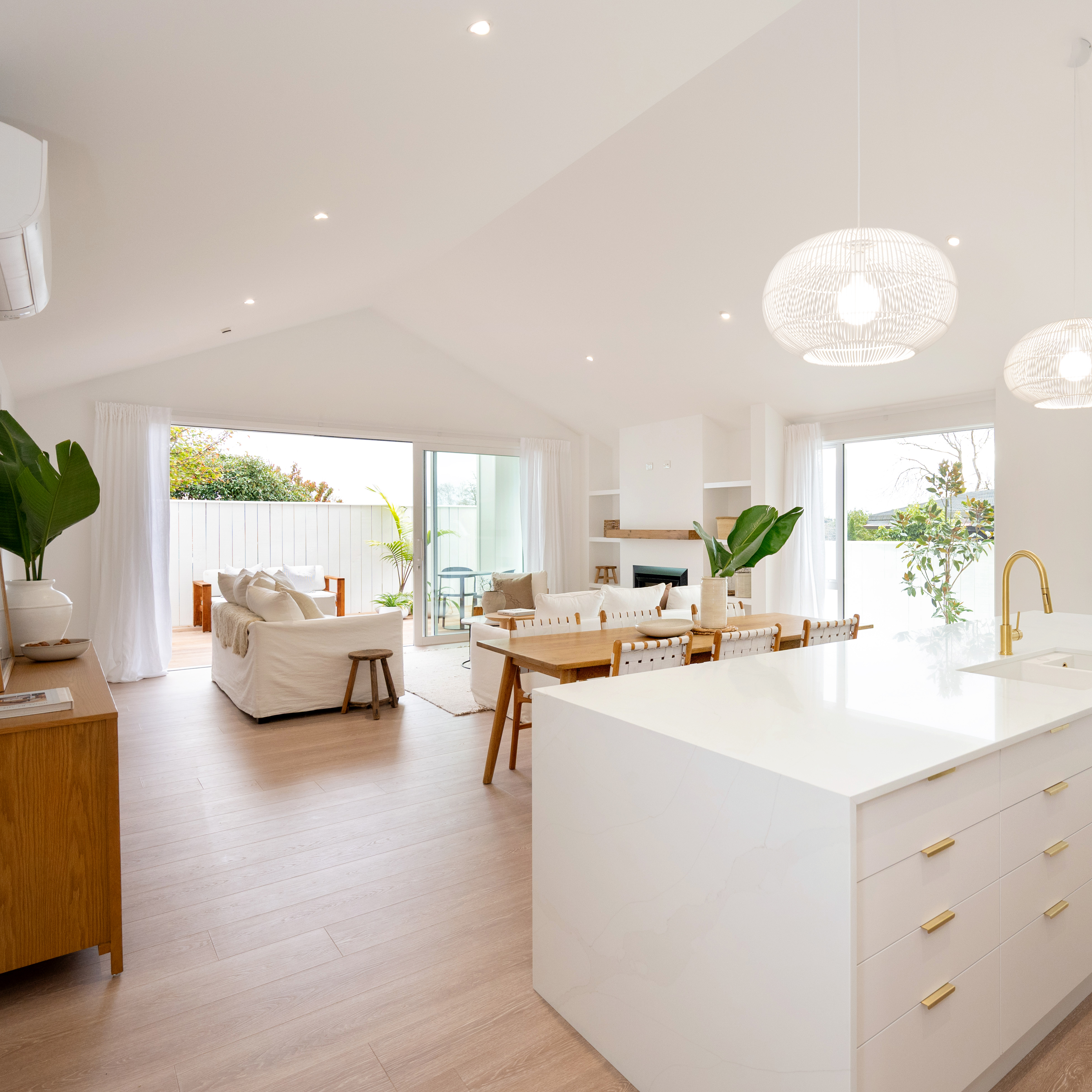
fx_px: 749
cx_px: 721
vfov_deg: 72.1
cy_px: 531
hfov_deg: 70.2
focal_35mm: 21
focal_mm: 16
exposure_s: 1/80
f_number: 9
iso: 800
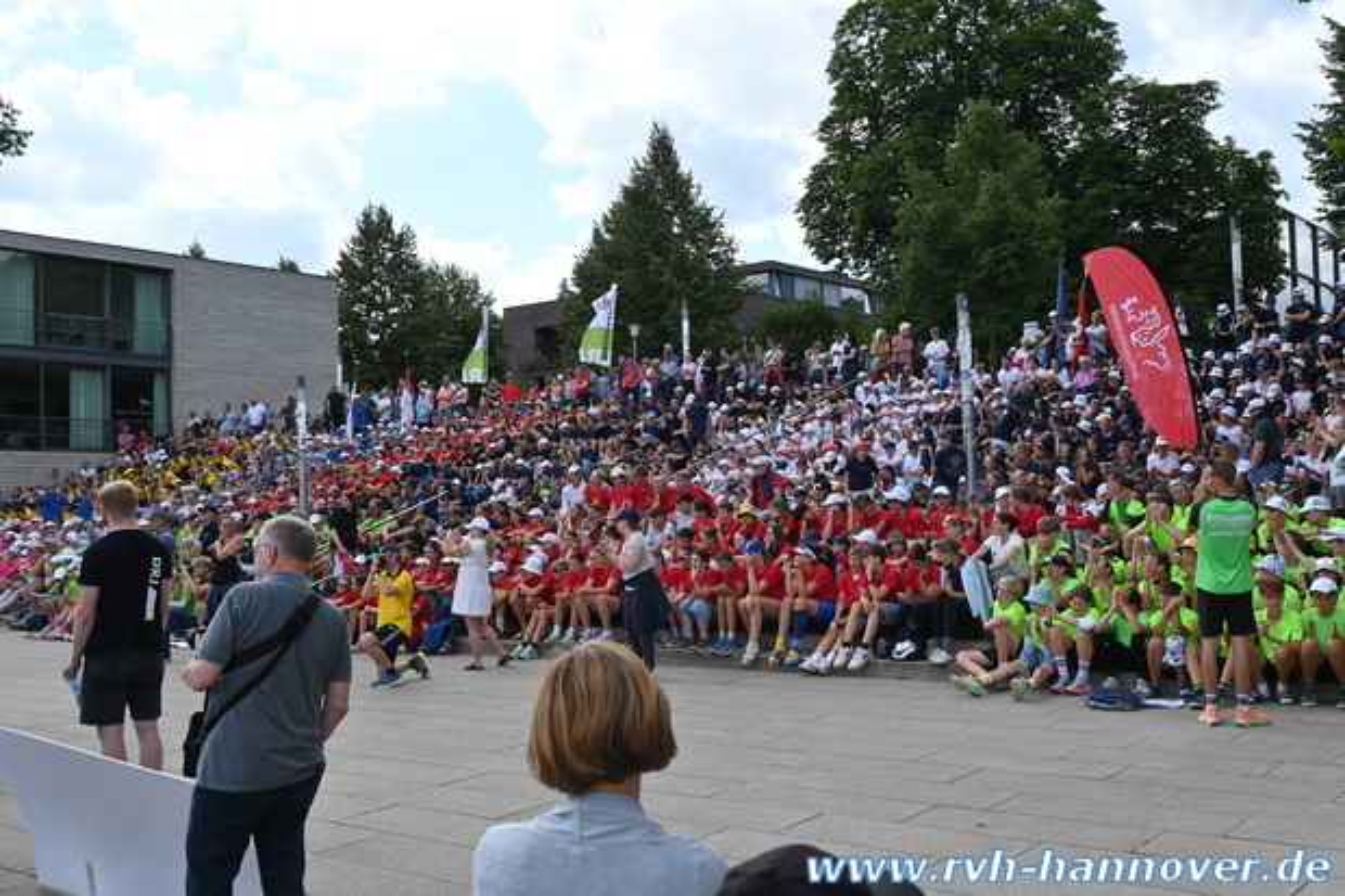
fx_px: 1373
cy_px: 448
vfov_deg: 36.2
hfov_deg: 52.2
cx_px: 672
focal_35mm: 37
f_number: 6.3
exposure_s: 1/320
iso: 100
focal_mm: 24.5
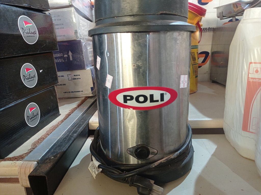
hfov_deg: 63.5
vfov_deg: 49.7
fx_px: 211
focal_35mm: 28
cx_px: 130
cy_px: 98
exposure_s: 1/30
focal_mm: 4.7
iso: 363
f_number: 1.79
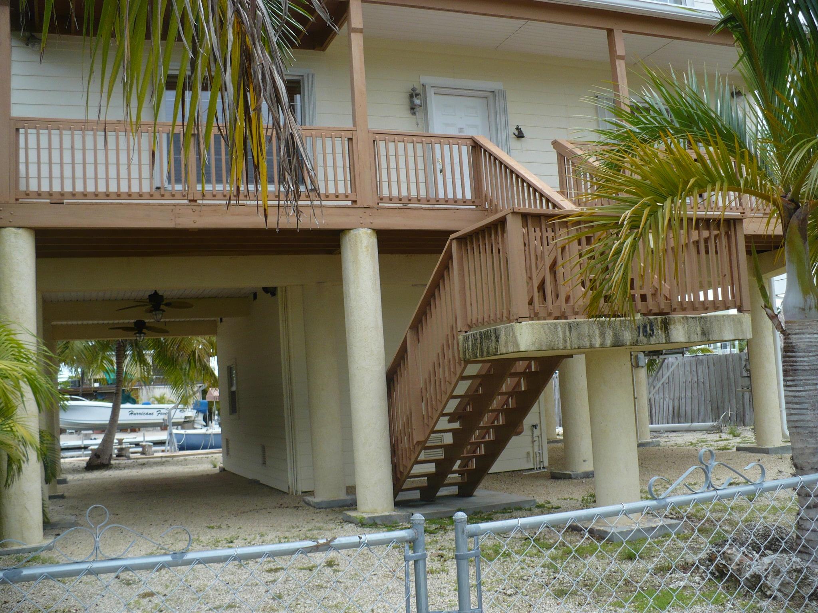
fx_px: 874
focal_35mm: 37
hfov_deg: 50.1
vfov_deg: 38.7
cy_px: 306
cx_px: 409
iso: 100
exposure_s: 1/500
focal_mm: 6.1
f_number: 2.8
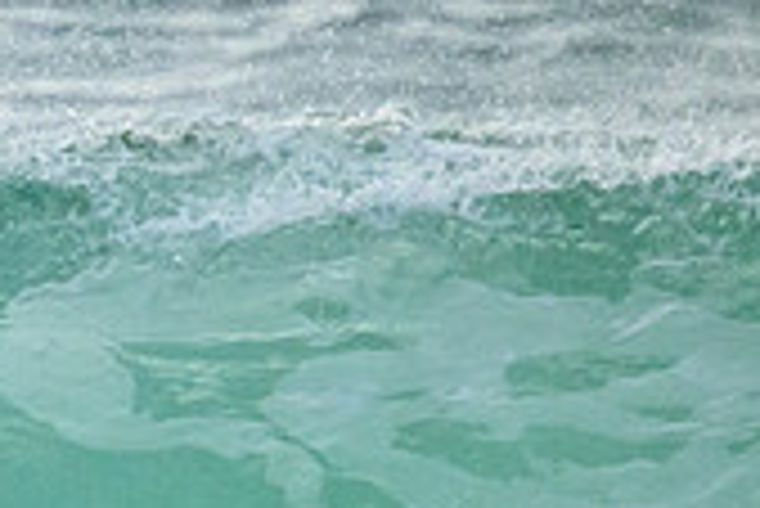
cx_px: -481
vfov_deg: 0.5
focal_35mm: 2741
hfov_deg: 0.8
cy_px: 717
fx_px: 57914
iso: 10000
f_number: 11
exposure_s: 1/2000
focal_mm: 800
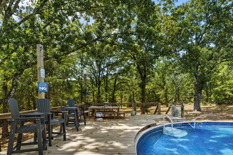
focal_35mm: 20
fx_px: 129
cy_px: 102
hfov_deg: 83.9
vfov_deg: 60.6
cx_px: 124
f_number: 9
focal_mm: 10
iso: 800
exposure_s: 1/200
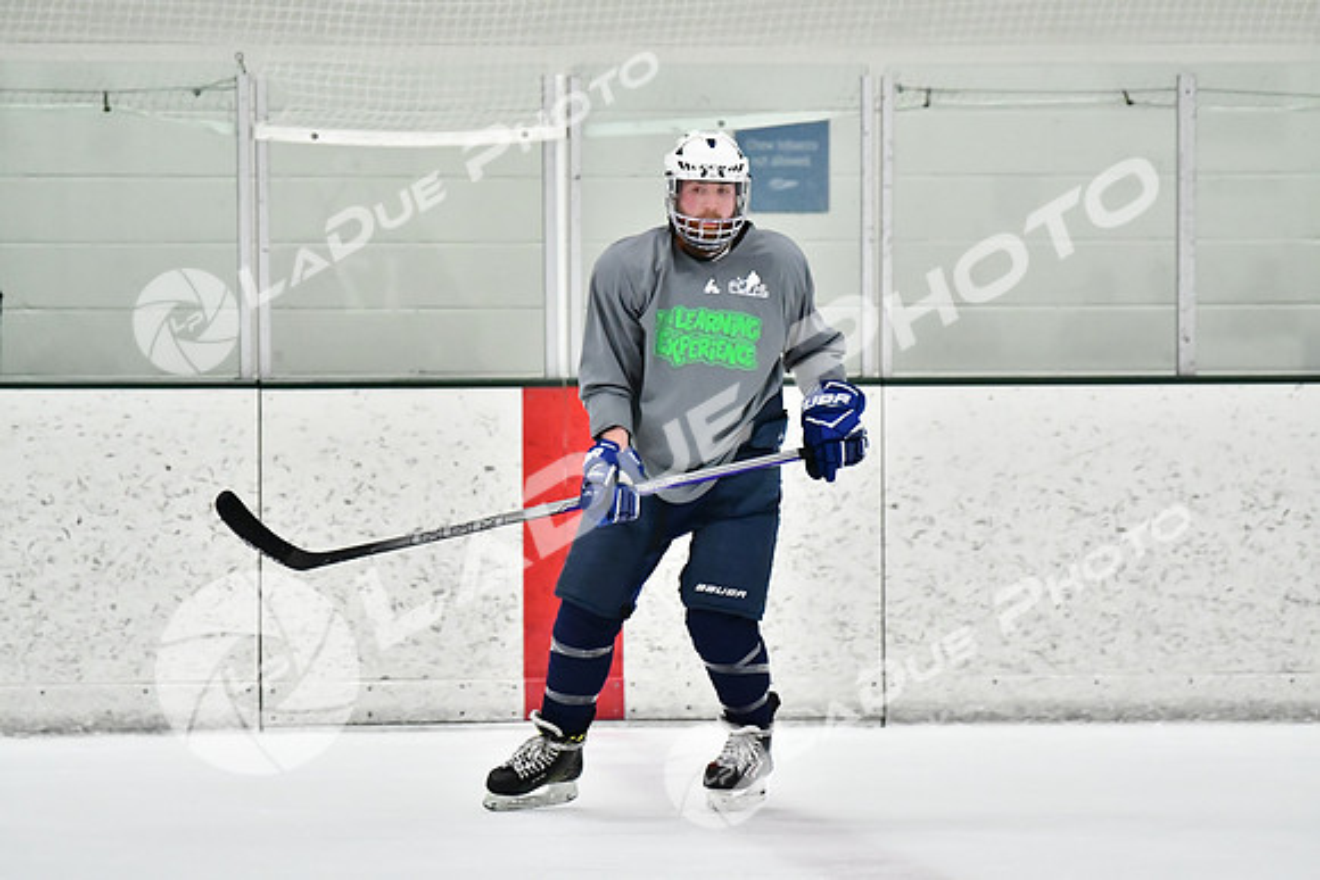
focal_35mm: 195
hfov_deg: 10.5
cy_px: 440
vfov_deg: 7.0
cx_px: 660
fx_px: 7151
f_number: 2.8
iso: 6400
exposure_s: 1/2000
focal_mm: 130
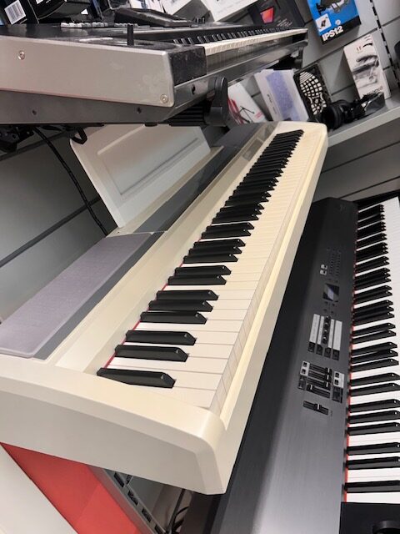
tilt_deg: -17.8
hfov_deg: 53.1
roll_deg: +29.2
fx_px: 401
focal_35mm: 26
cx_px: 200
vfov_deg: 67.3
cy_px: 267
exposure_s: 1/100
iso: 64
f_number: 1.5
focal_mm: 5.7
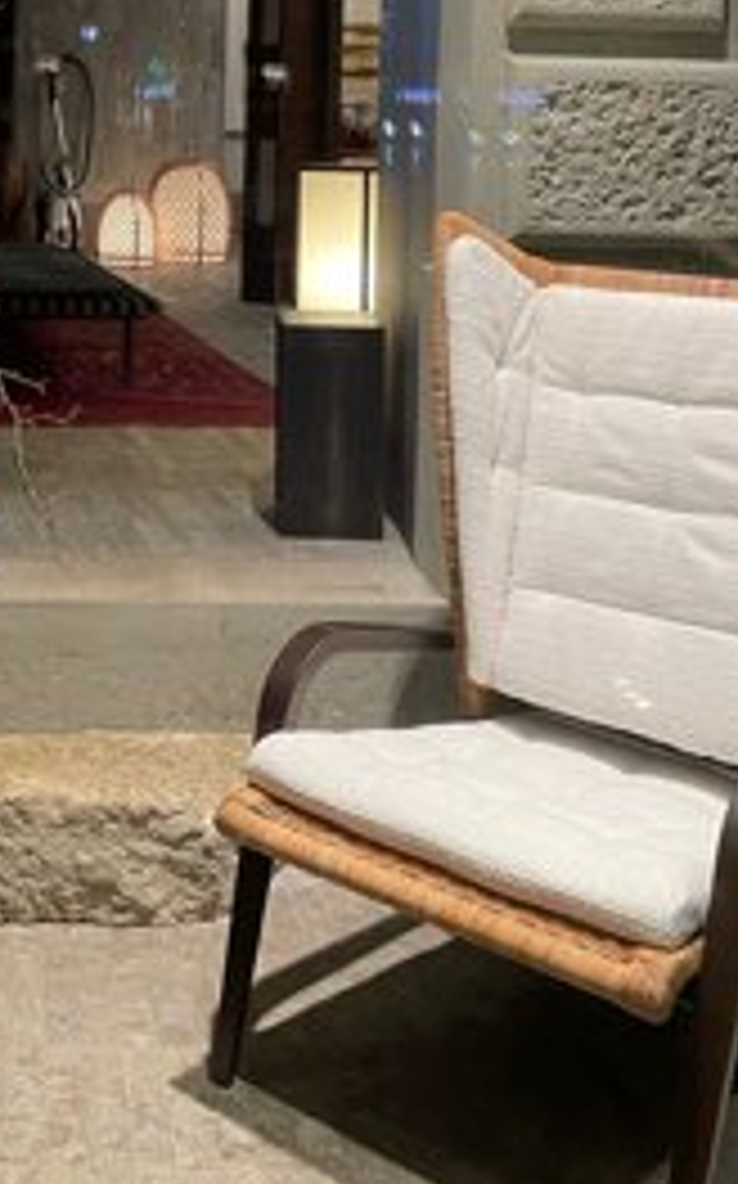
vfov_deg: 38.6
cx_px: 76
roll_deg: -0.2
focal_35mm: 49
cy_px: 144
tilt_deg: -0.1
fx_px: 1579
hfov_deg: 25.5
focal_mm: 4.2
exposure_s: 1/50
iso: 200
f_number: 1.6
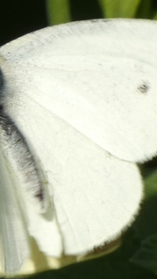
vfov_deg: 1.4
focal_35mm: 1508
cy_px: 148
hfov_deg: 0.8
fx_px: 11128
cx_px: -11
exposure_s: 1/200
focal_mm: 92.3
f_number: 5.6
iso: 80
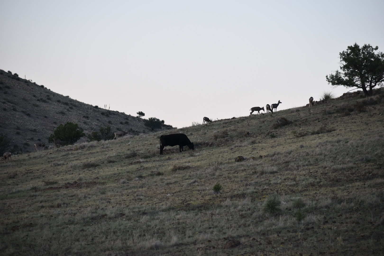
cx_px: 192
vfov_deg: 6.1
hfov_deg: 9.1
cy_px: 128
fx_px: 2400
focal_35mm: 225
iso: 1000
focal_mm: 150
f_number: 5
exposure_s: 1/500
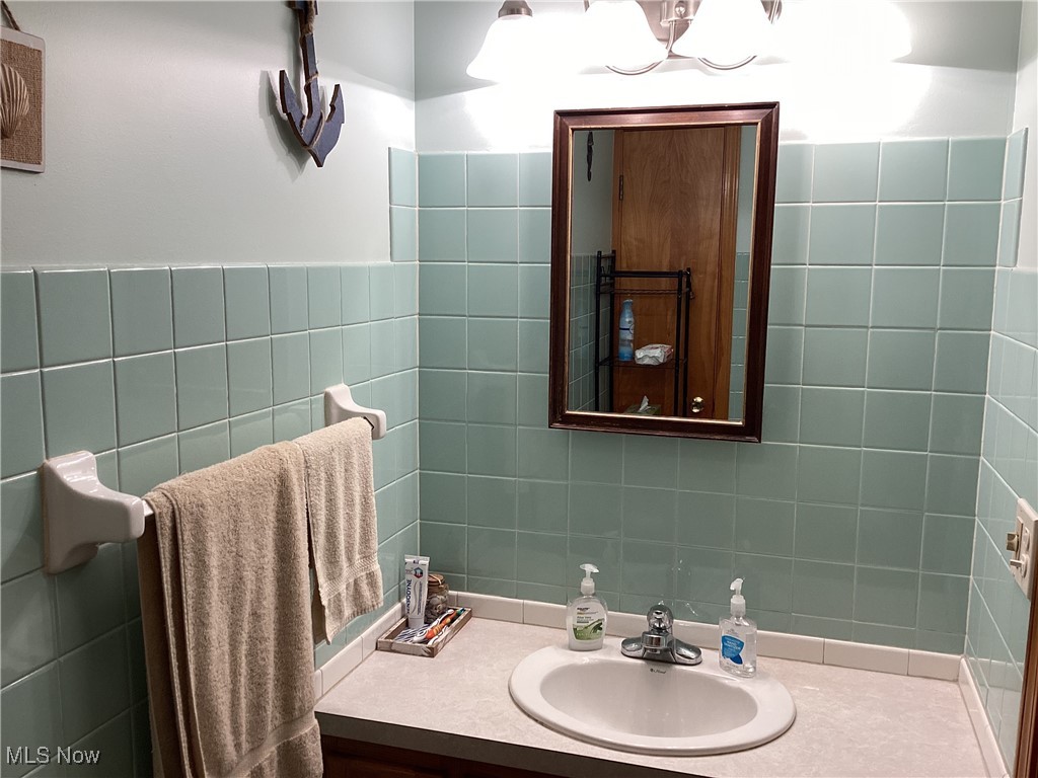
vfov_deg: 45.4
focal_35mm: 31
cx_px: 519
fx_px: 930
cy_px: 389
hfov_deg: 58.4
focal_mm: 3.3
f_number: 2.4
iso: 80
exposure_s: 1/120
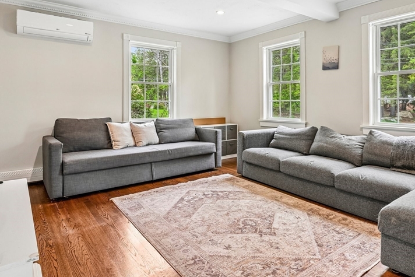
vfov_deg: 54.5
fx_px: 265
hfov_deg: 75.7
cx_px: 237
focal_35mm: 23
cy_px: 104
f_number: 8
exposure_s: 1/8
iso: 400
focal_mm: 16
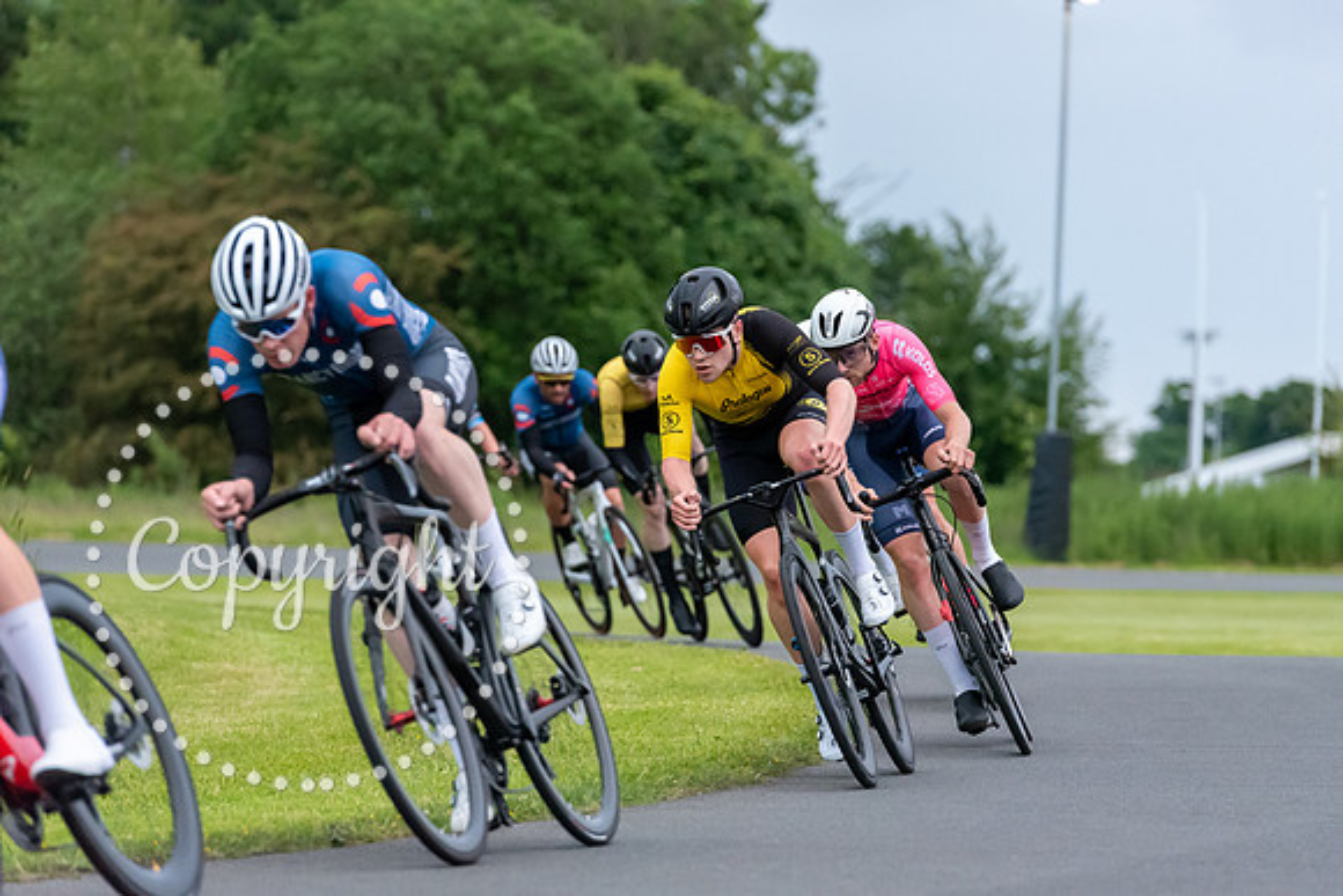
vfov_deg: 7.0
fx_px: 7276
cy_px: 448
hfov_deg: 10.5
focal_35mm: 195
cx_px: 672
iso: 8000
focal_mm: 195
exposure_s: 1/640
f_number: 5
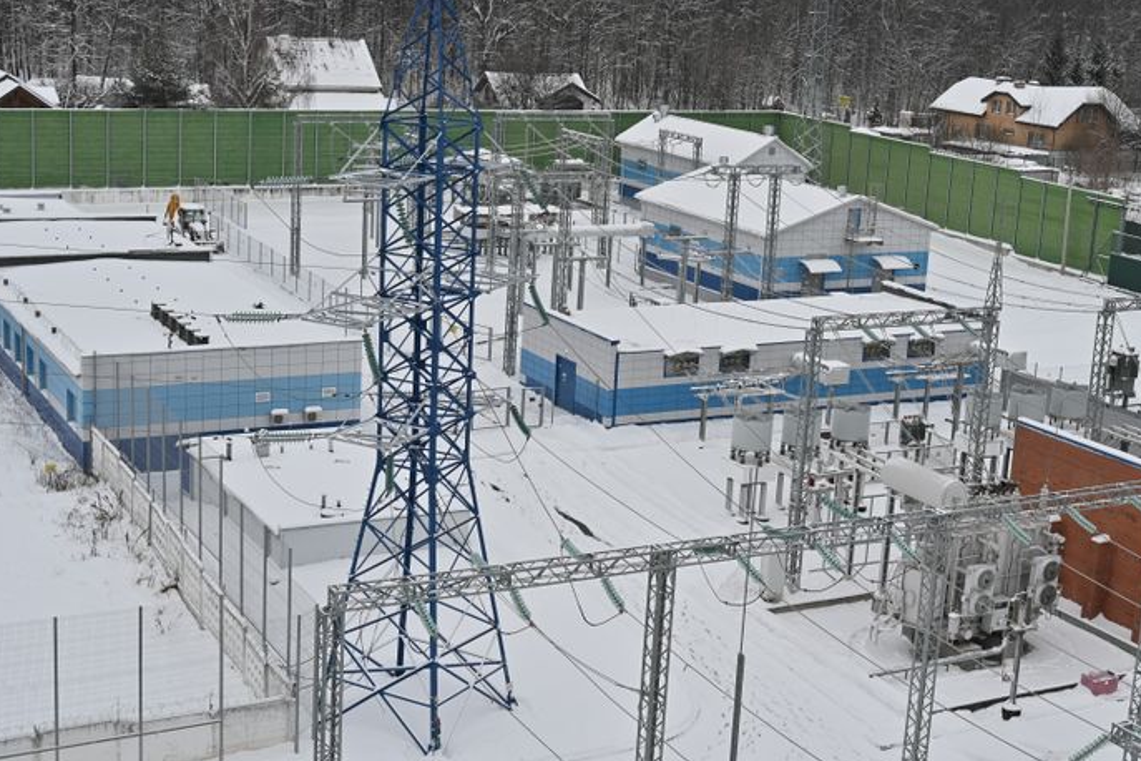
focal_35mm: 56
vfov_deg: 24.2
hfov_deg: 35.6
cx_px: 571
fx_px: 1775
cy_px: 377
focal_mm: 55
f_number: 8
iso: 160
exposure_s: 1/160
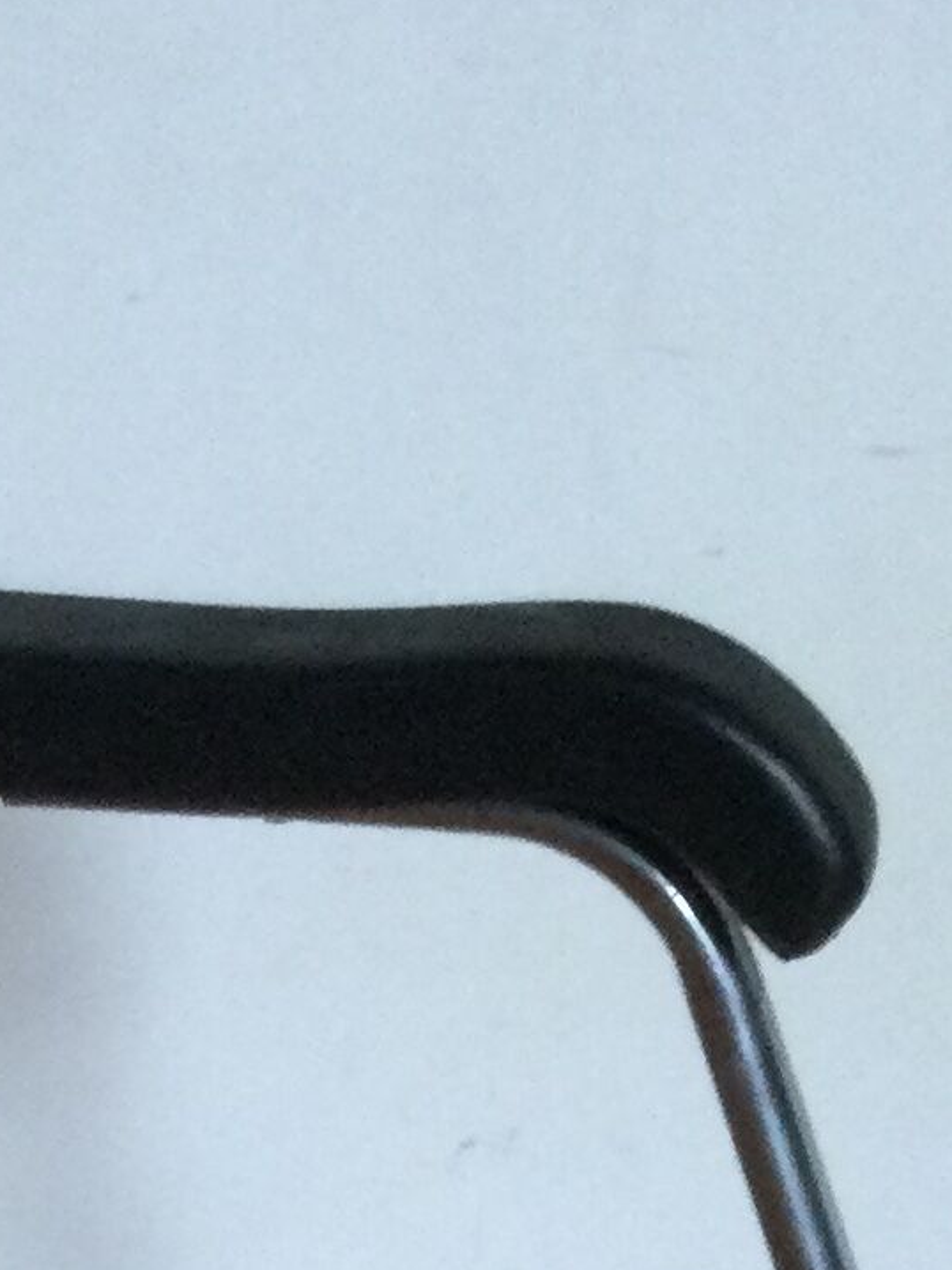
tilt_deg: -35.0
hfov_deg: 10.2
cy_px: 2704
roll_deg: +0.1
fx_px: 5173
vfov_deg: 12.1
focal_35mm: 141
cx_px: -488
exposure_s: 1/33
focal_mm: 3.3
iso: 100
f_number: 2.4
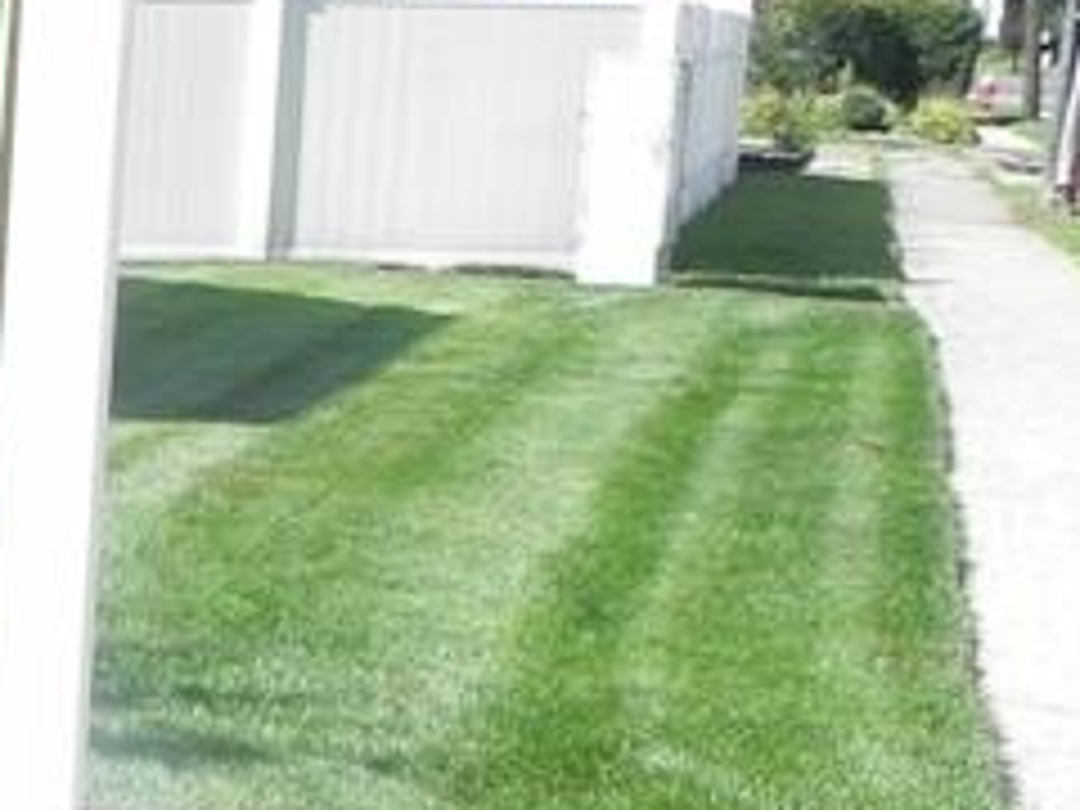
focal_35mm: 111
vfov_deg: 13.3
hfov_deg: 15.8
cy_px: 513
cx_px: -702
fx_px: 3463
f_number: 6.3
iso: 160
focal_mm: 4.6
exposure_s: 1/307
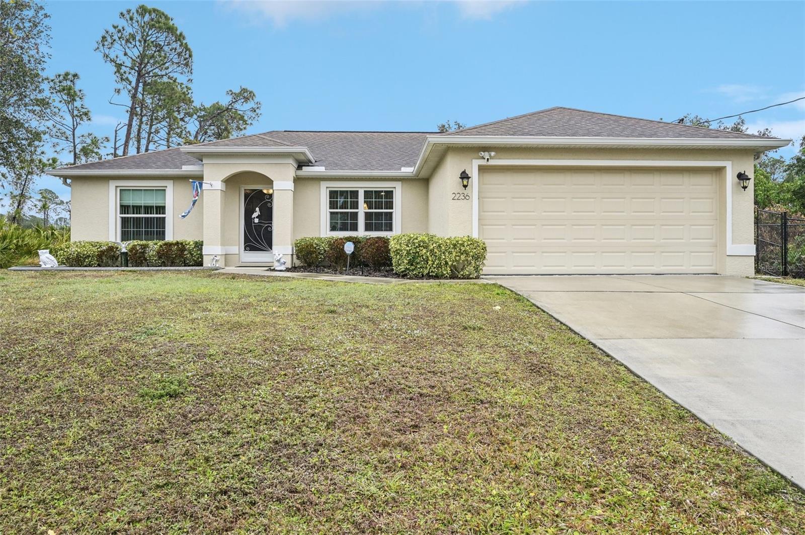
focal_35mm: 24
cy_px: 268
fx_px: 547
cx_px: 402
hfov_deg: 72.7
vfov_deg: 52.1
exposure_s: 1/500
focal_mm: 24.5
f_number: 8
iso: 400
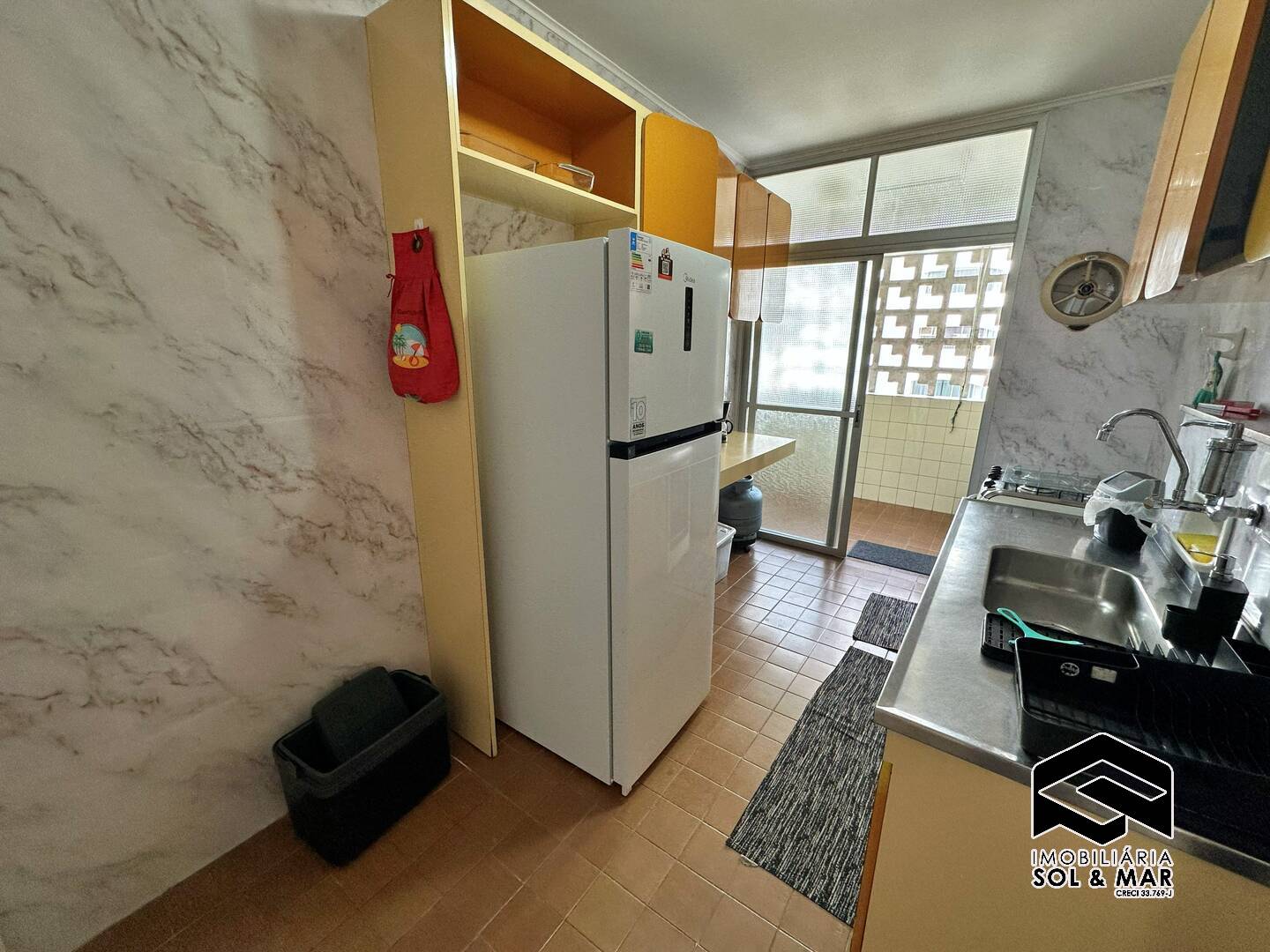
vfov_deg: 85.7
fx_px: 514
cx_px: 635
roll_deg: -0.7
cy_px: 476
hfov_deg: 102.1
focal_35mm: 14
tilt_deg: -14.7
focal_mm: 2.22
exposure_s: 1/120
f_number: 2.2
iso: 100
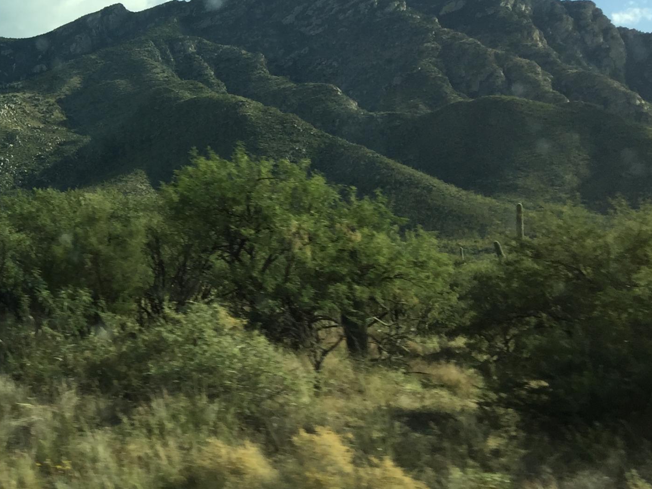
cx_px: -38
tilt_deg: +9.7
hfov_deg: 28.7
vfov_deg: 23.4
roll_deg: -2.3
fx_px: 1168
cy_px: 112
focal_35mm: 62
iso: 32
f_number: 2.2
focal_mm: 4.15
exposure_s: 1/706
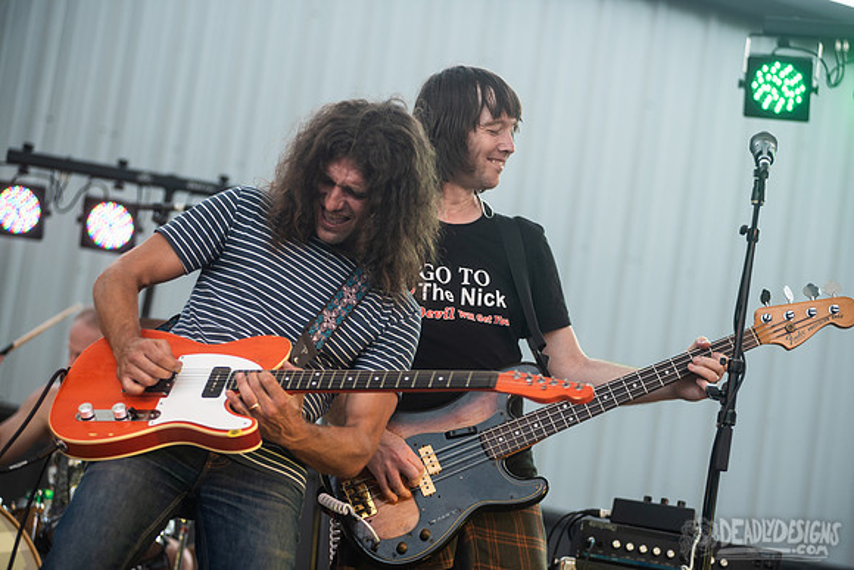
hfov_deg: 18.6
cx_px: 427
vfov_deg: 12.5
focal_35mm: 110
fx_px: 2610
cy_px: 285
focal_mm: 110
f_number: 3.2
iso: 400
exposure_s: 1/400
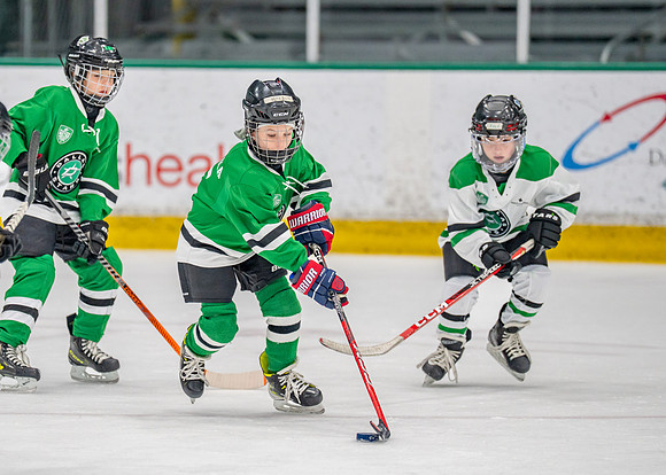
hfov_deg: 7.0
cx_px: 232
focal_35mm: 287
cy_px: 240
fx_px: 5436
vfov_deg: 5.0
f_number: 2.8
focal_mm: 200
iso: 1000
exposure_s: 1/1600
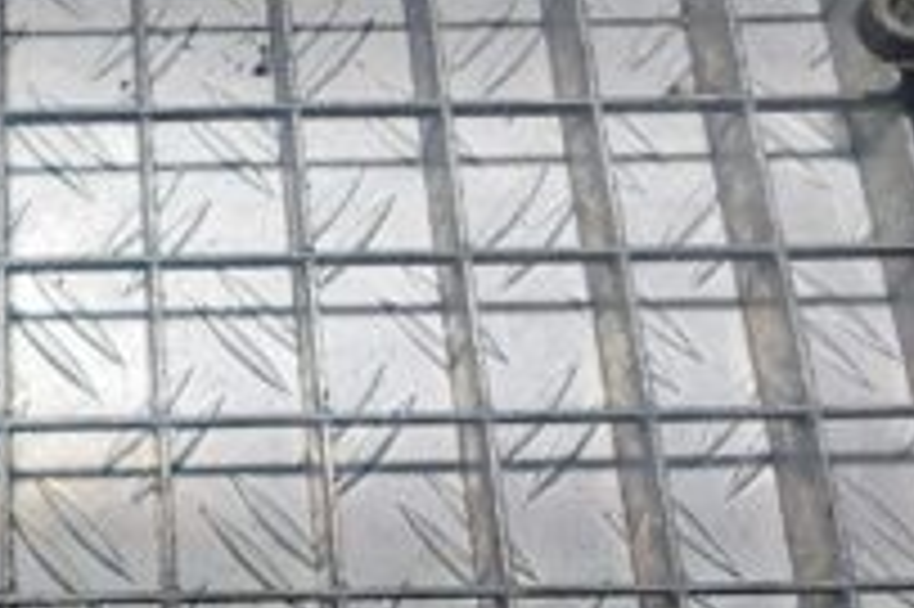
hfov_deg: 25.0
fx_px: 1953
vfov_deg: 16.5
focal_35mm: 77
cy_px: -239
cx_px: -14
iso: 40
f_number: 1.8
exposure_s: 1/115
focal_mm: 5.23
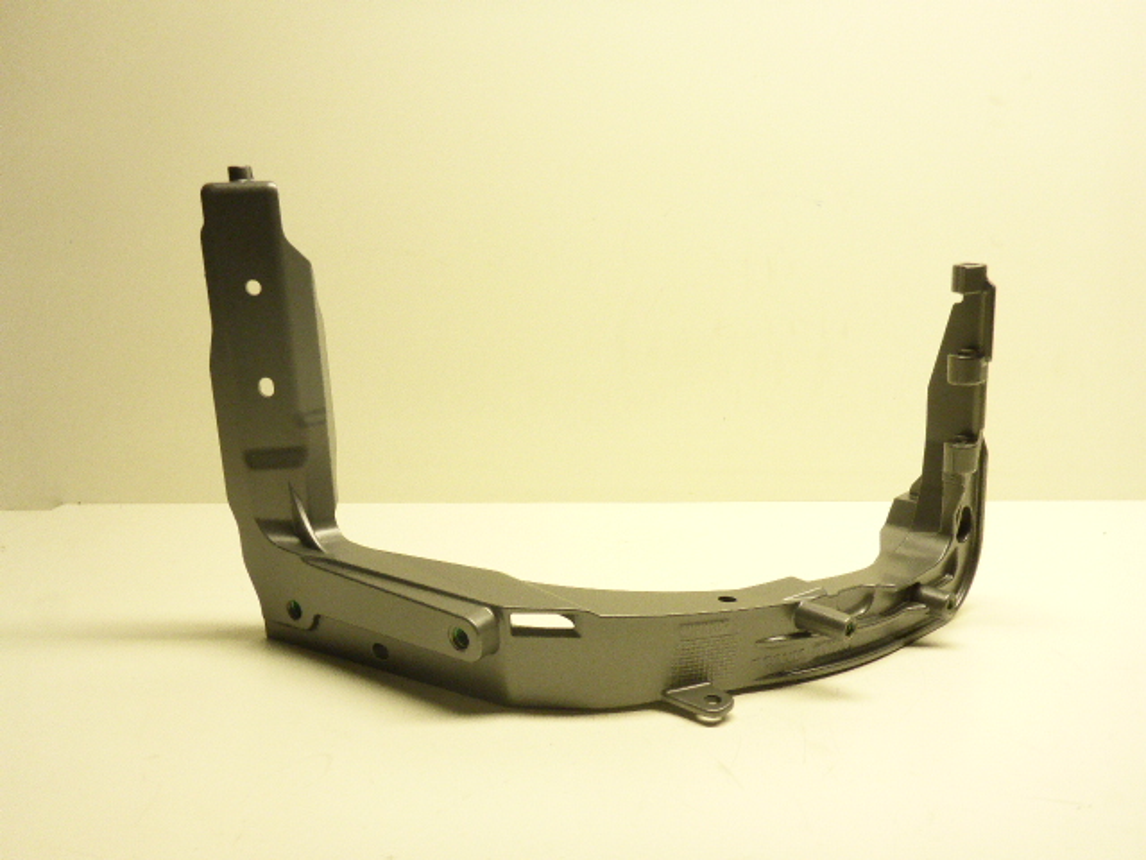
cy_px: 430
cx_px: 573
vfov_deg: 49.7
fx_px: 927
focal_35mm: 28
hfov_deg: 63.4
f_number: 3.3
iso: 400
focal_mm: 4.9
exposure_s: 1/15
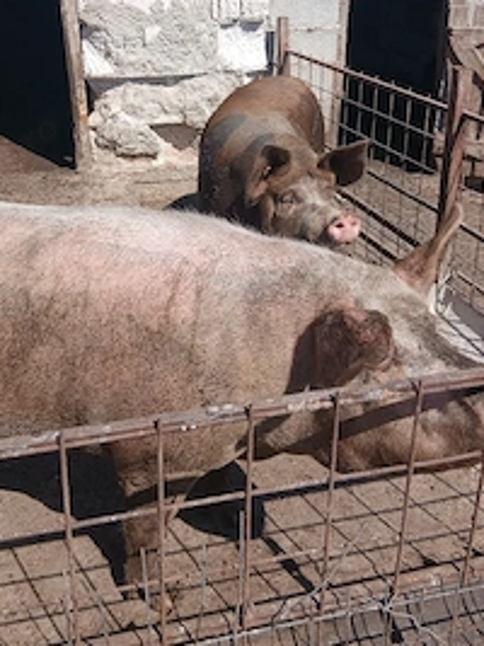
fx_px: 728
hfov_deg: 36.8
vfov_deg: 47.0
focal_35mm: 39
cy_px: 206
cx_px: 215
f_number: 1.8
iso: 20
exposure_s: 1/526
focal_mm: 3.98
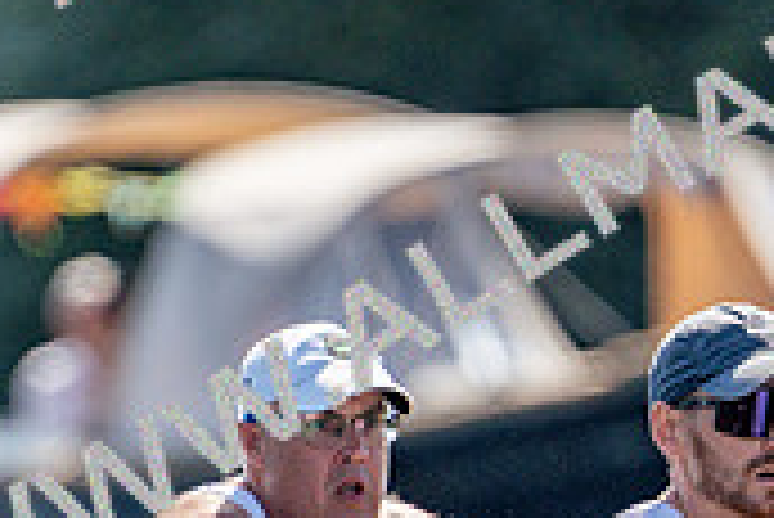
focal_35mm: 2022
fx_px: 43509
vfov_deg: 0.7
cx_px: 459
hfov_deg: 1.0
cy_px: 624
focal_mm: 600
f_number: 6.3
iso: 500
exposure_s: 1/2000
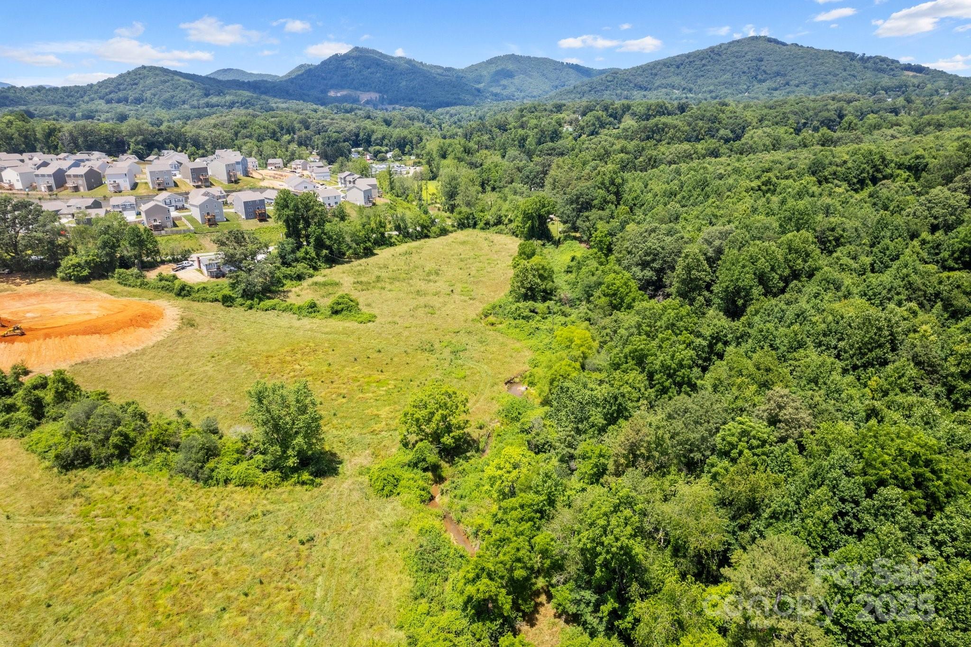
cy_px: 324
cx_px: 486
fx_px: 593
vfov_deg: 57.2
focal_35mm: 22
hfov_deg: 78.6
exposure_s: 1/1250
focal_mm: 8.38
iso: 100
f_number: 2.8
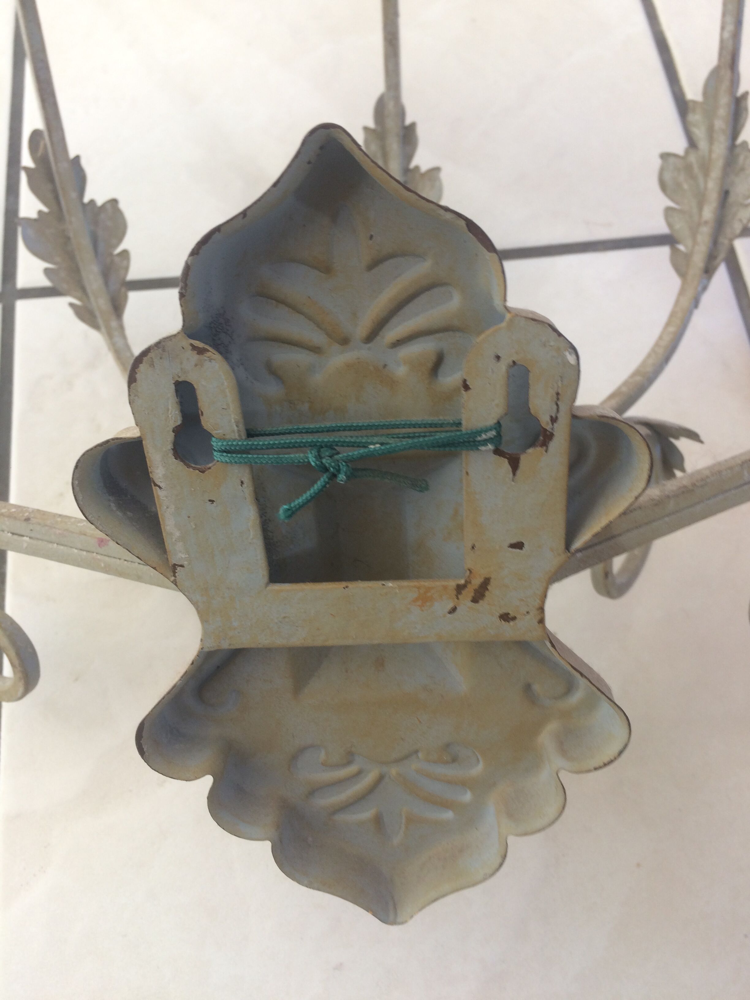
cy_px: 500
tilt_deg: -69.6
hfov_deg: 48.2
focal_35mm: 29
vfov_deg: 61.7
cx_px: 375
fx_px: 838
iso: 40
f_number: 2.2
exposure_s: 1/50
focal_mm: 4.15
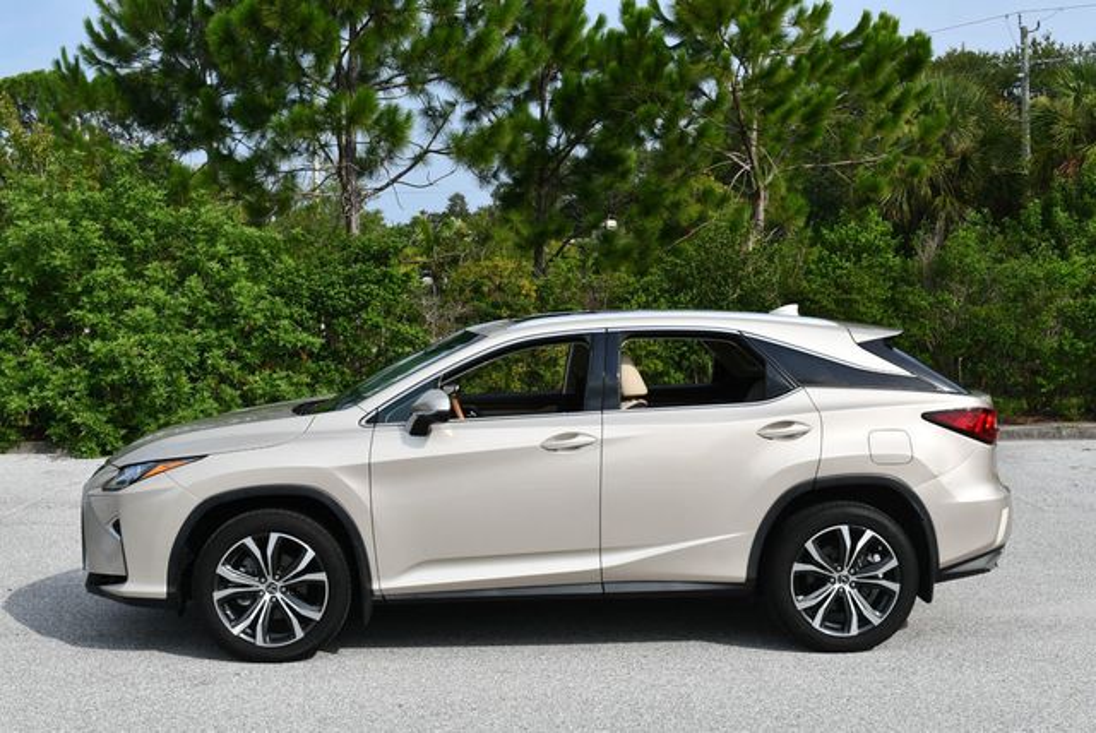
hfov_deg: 41.1
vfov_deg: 28.1
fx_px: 1463
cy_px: 366
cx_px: 548
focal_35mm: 48
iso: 100
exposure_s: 1/320
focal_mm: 24
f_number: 8
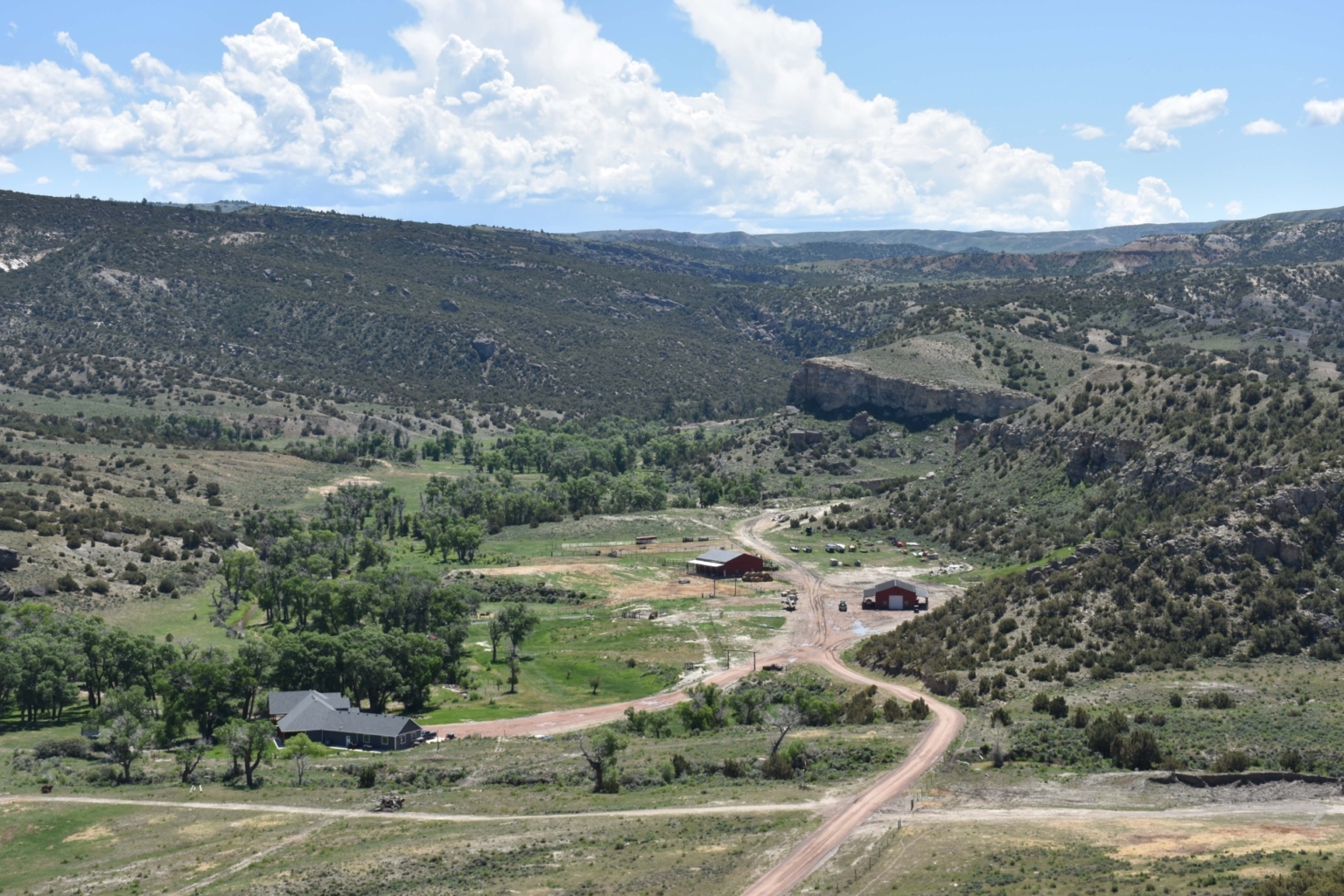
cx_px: 672
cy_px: 448
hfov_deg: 31.9
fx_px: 2352
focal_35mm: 63
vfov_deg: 21.6
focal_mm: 42
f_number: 8
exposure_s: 1/500
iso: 200
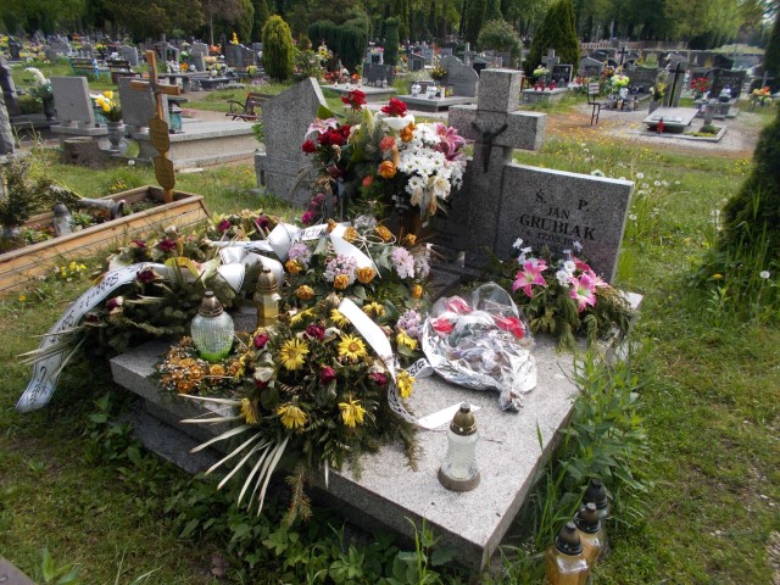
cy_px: 292
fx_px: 586
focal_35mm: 26
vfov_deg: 53.1
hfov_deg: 67.3
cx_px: 390
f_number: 3.2
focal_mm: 4.6
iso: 80
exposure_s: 1/500
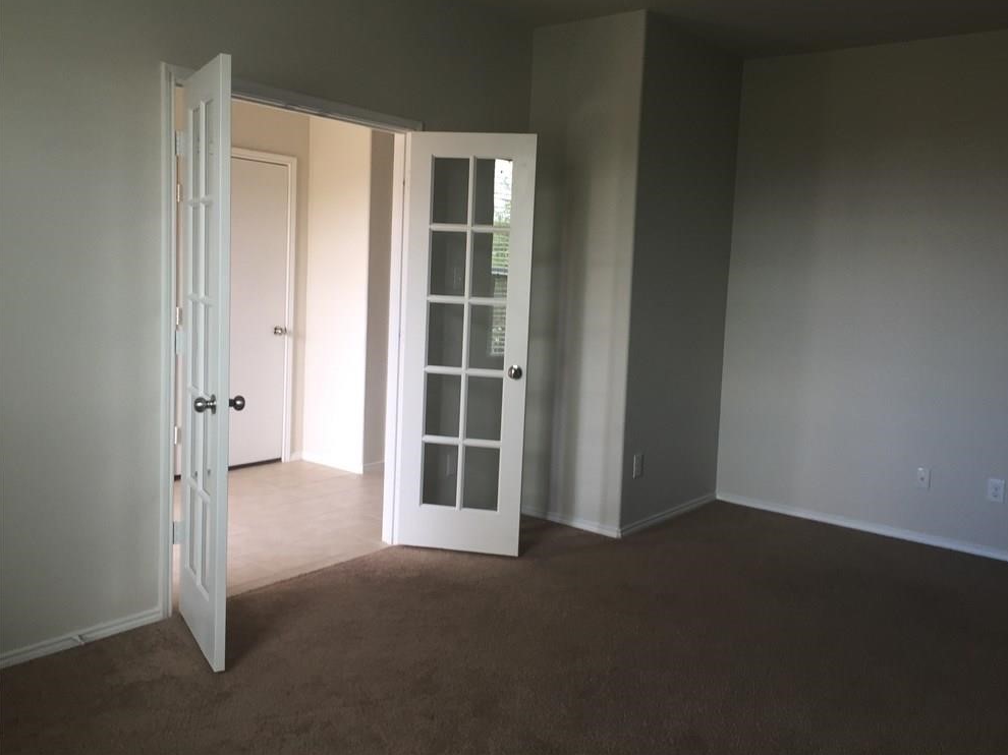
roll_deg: -3.1
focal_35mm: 30
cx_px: 518
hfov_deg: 60.0
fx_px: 873
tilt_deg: -5.8
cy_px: 365
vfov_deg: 46.8
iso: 50
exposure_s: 1/30
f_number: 2.2
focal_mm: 4.15
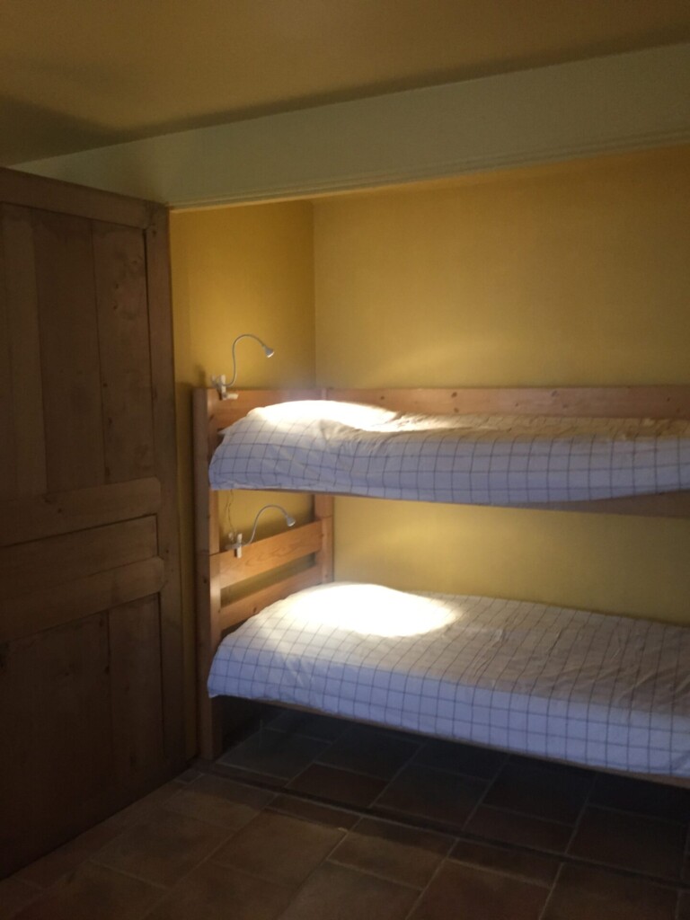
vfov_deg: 61.7
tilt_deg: -6.9
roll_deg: +1.6
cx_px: 345
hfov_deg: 48.2
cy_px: 460
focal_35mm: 29
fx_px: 771
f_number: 2.2
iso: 250
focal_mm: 4.15
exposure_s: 1/20
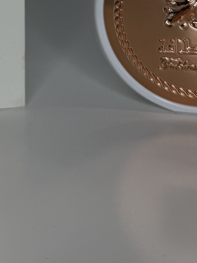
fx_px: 652
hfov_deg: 16.6
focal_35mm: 86
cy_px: -140
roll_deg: +0.0
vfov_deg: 19.6
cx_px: -23
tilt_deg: -6.7
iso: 80
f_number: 1.78
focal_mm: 6.76
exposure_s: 1/898
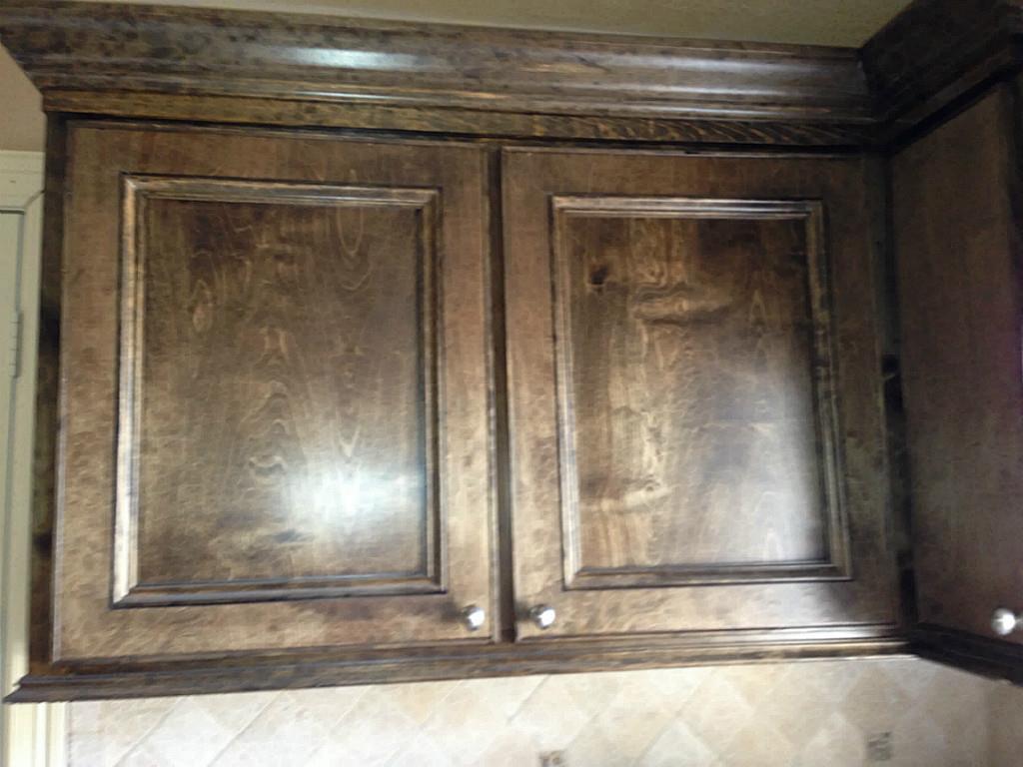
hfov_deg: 55.4
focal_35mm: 33
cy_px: 384
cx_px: 512
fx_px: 975
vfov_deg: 42.9
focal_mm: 4.13
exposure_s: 1/20
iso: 160
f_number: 2.4
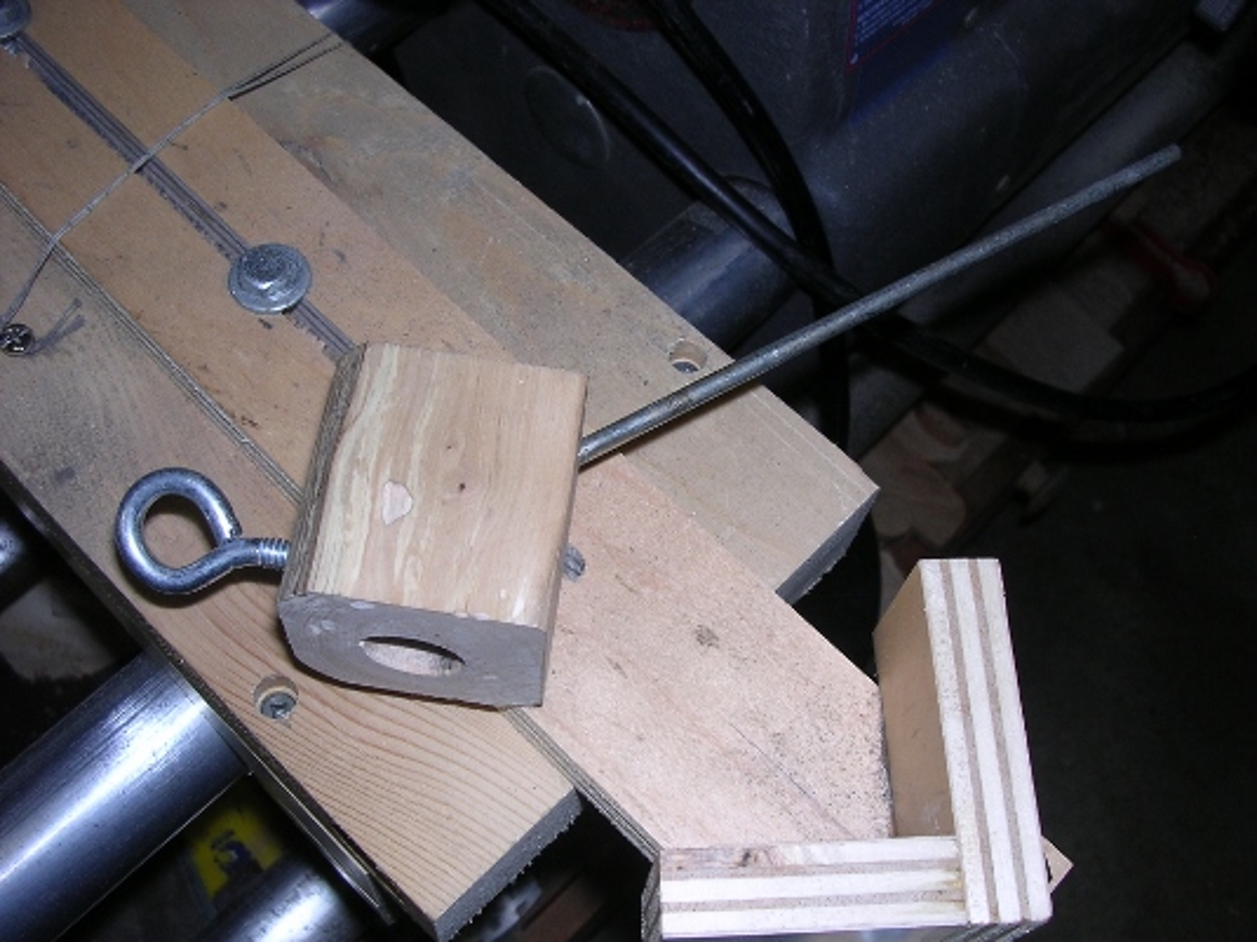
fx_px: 1380
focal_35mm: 38
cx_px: 628
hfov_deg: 49.0
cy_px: 471
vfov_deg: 37.7
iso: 100
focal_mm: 5.8
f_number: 2.8
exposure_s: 1/60.1
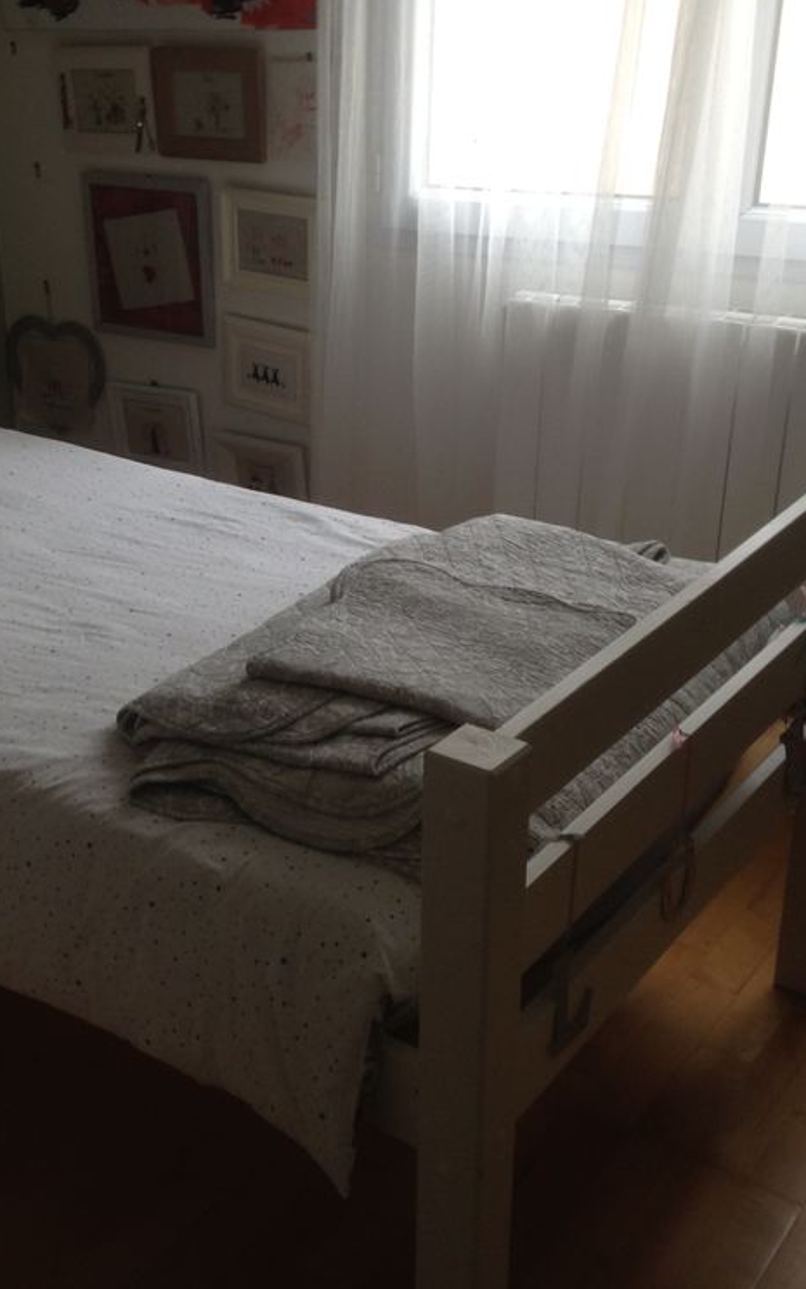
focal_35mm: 47
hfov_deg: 27.0
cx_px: 192
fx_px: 1652
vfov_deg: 42.6
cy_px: 644
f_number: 2.4
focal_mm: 4.12
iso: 64
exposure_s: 1/60
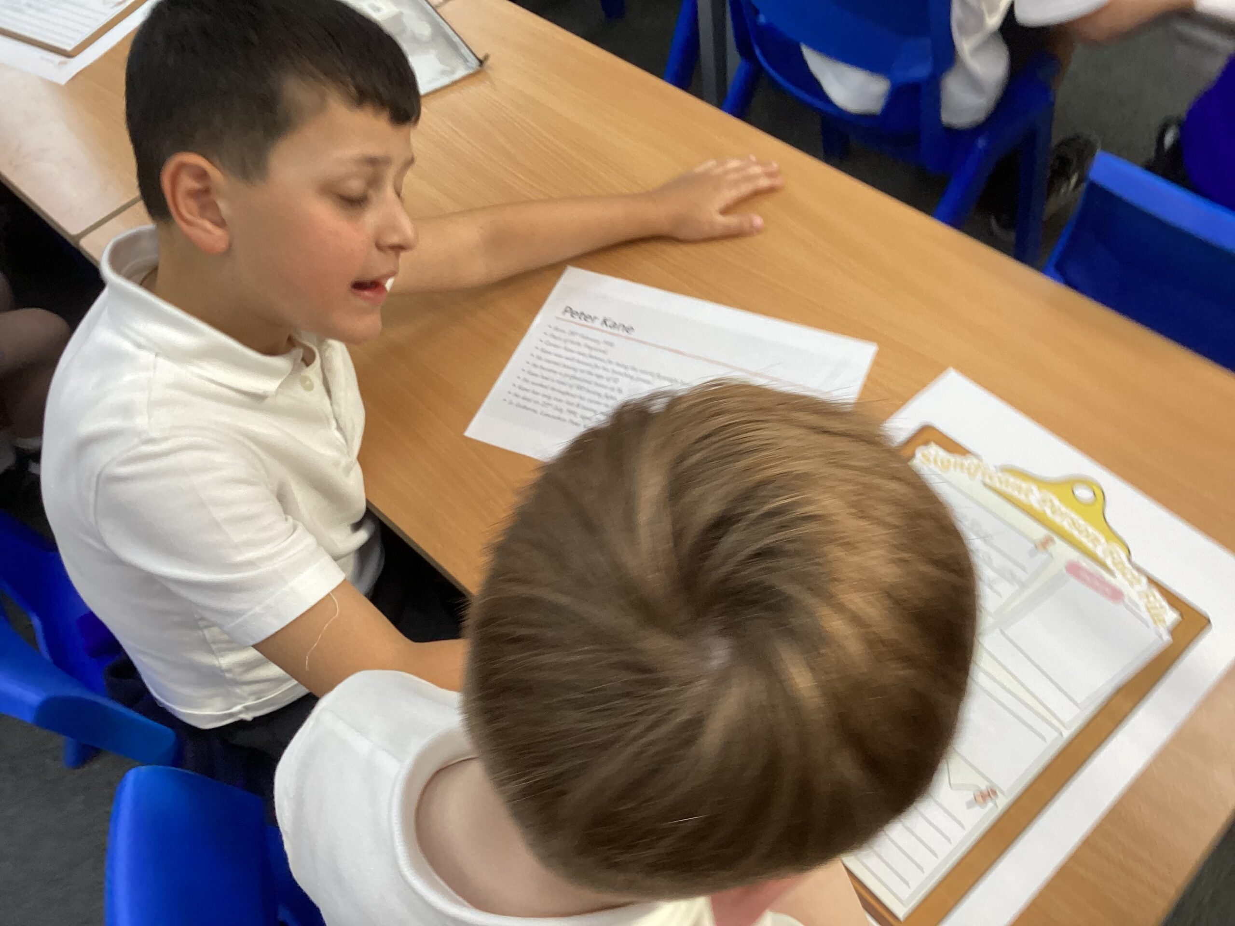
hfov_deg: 58.4
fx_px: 1106
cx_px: 618
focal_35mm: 31
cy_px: 463
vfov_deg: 45.4
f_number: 2.4
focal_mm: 3.3
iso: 80
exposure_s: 1/50
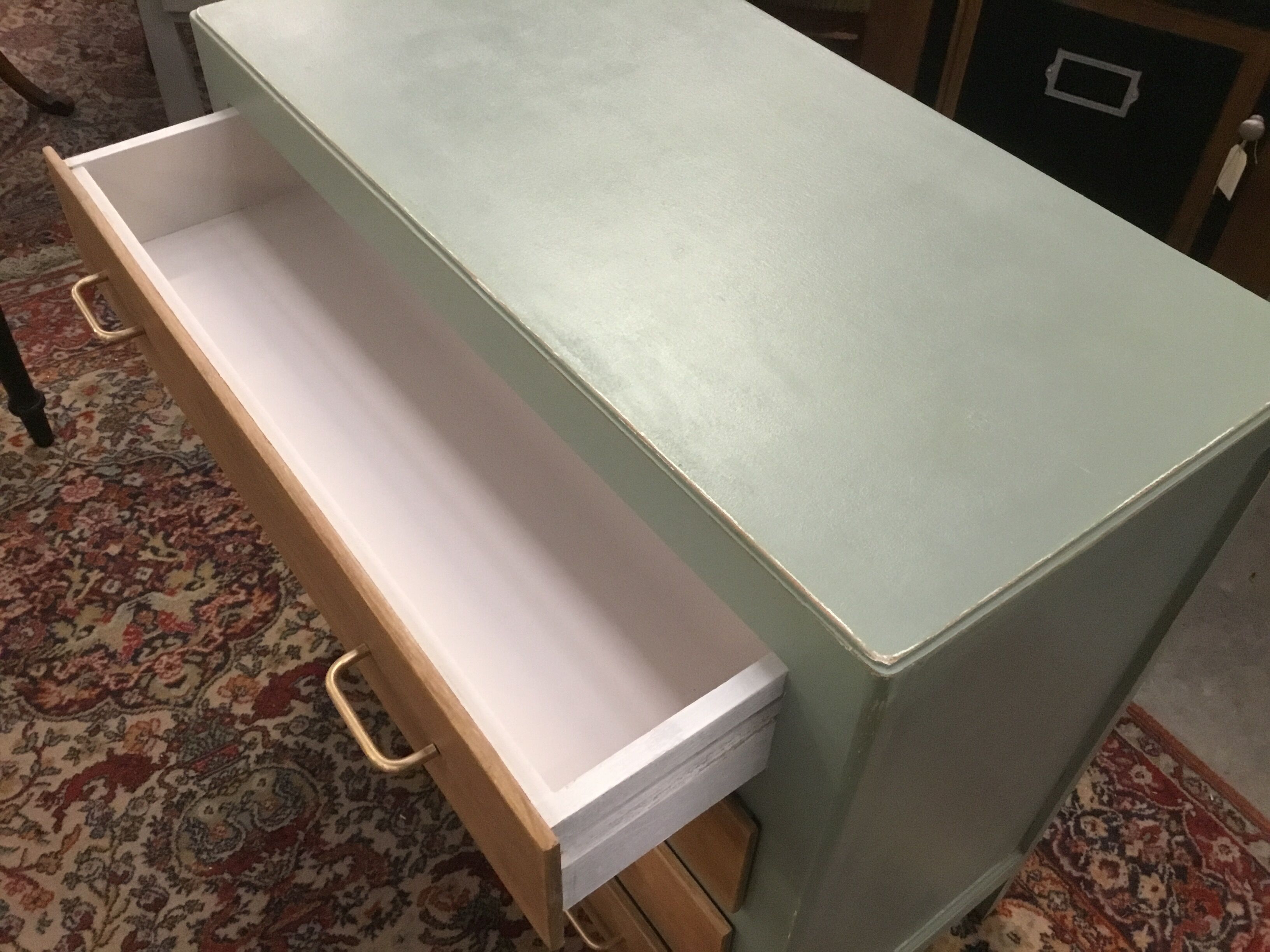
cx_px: 635
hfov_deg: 58.4
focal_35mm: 31
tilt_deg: -45.7
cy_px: 476
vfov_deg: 45.4
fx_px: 1137
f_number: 2.4
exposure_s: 1/33
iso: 250
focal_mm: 3.3
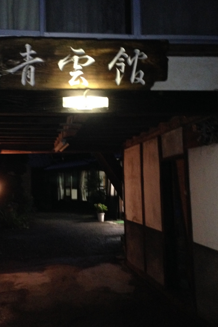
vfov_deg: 45.3
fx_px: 390
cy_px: 144
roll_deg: +1.3
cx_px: 73
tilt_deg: +5.4
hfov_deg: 31.0
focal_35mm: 43
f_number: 2.4
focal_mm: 4.12
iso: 400
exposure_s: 1/16
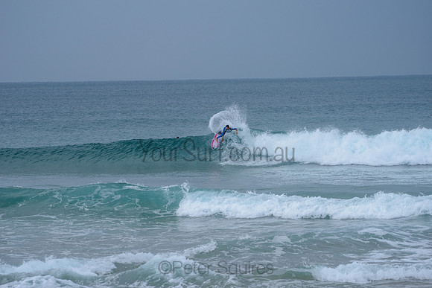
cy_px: 144
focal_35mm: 200
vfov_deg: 6.9
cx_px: 216
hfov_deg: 10.3
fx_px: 2400
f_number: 5.6
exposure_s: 1/2000
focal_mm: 200
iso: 400
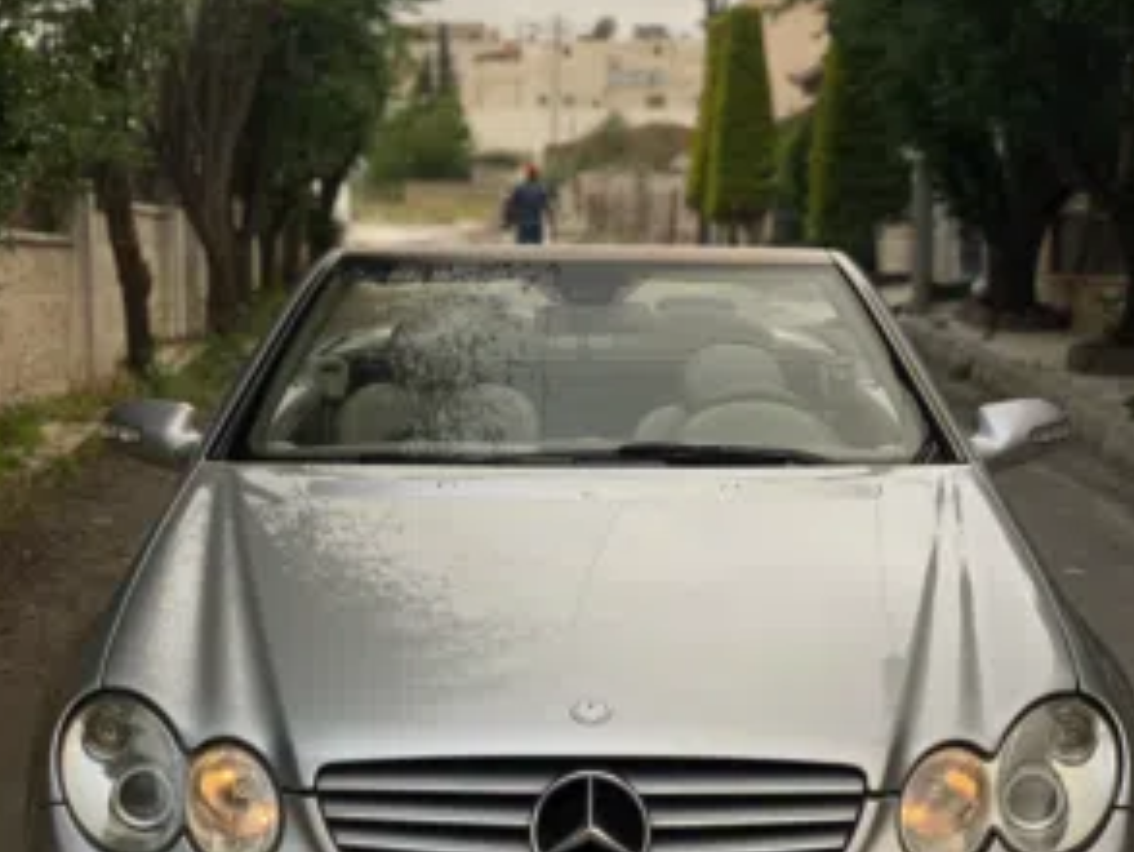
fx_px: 2327
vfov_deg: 20.7
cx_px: 569
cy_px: 519
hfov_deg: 27.4
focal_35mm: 71
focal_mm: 6
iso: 40
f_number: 2
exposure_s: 1/122
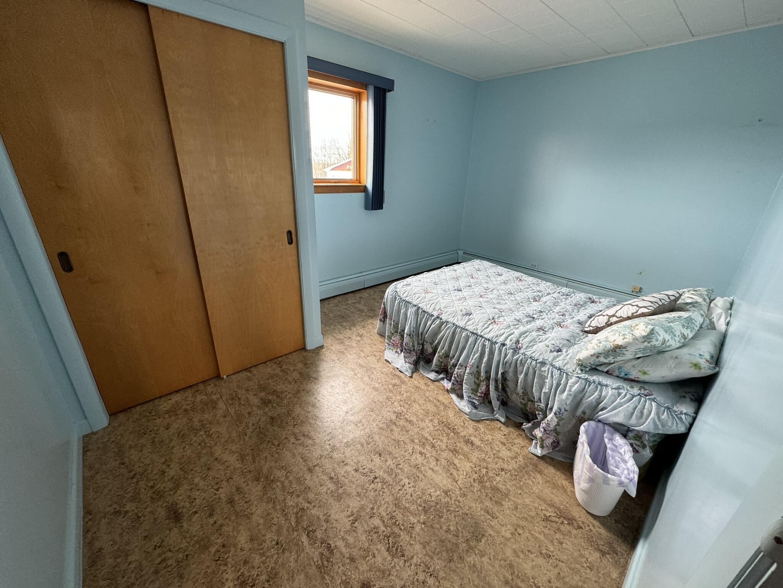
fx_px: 317
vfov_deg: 85.7
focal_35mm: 14
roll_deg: -2.8
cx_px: 392
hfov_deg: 102.1
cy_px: 294
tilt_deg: -22.6
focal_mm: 2.22
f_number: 2.2
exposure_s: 1/60
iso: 160
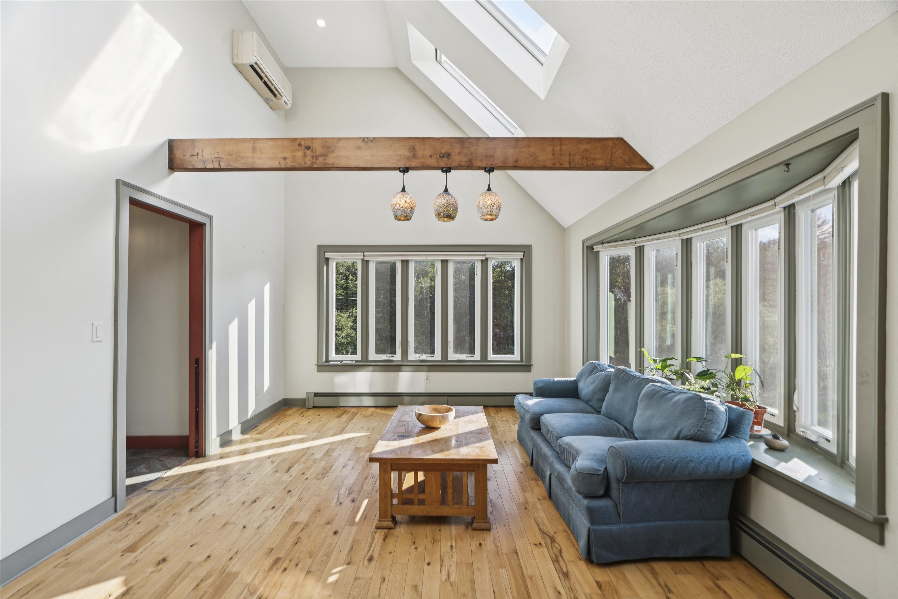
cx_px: 449
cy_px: 300
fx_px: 399
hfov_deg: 96.7
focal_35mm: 16
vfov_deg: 73.7
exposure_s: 1/15
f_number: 7.1
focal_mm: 16
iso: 125
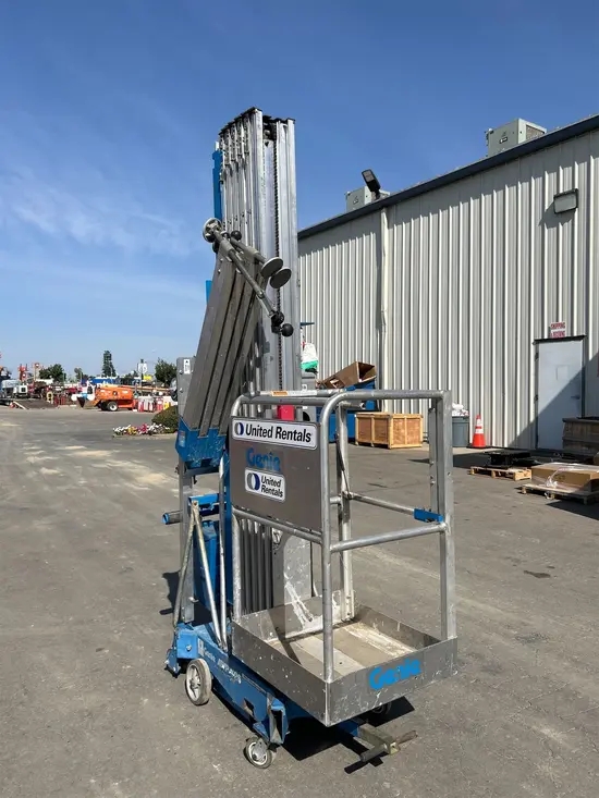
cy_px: 399
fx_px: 600
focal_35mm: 26
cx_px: 300
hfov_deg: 53.1
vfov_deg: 67.3
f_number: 1.5
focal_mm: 5.7
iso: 50
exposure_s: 1/6211
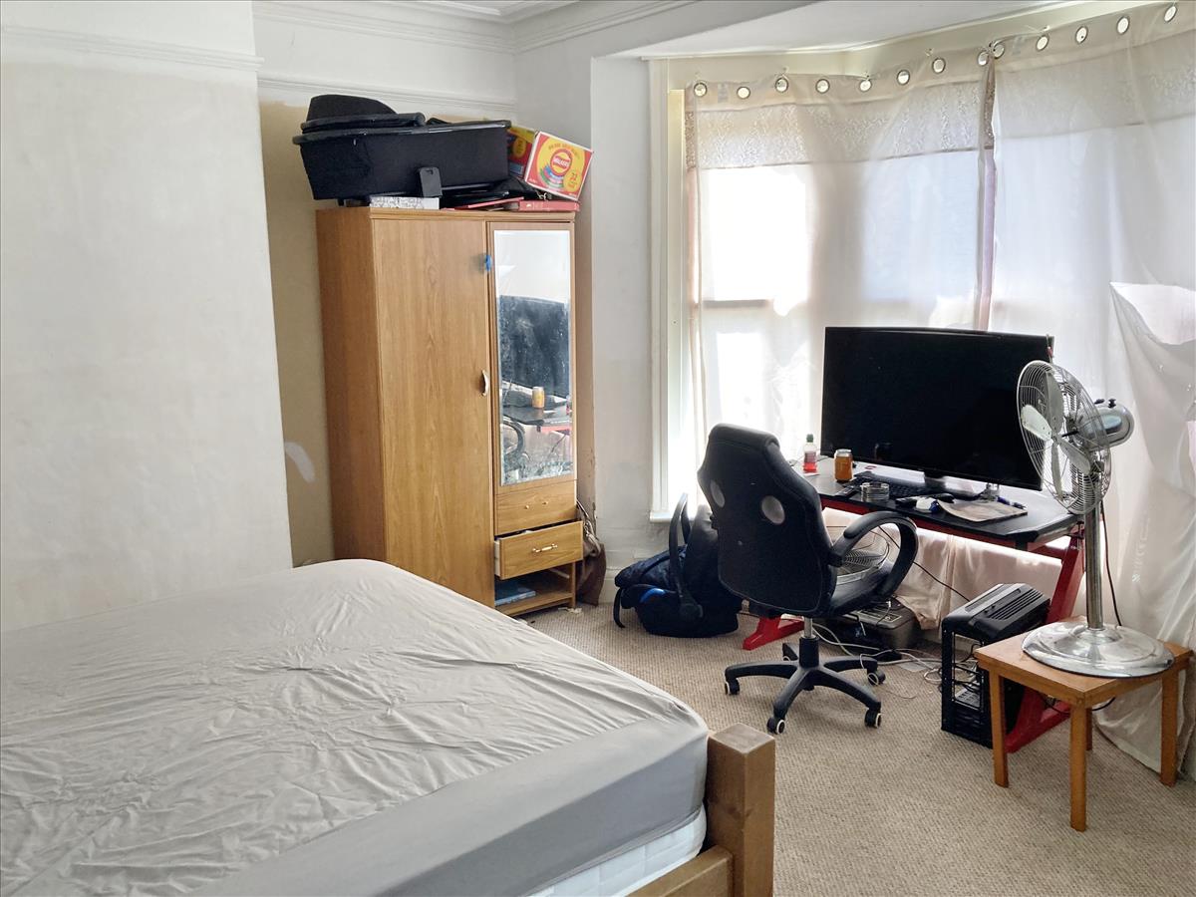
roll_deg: +0.2
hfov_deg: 63.4
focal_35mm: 28
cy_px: 448
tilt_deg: -10.6
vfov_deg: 49.7
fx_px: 967
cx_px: 598
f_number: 1.8
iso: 100
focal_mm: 3.99
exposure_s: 1/60
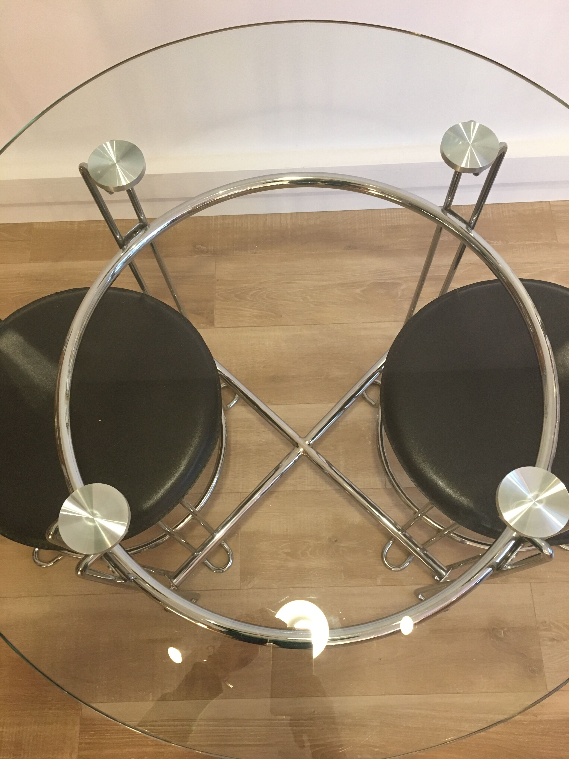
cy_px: 380
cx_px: 284
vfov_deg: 61.7
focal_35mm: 29
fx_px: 636
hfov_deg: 48.2
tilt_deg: -69.4
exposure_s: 1/33
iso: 160
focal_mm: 4.15
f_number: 2.2
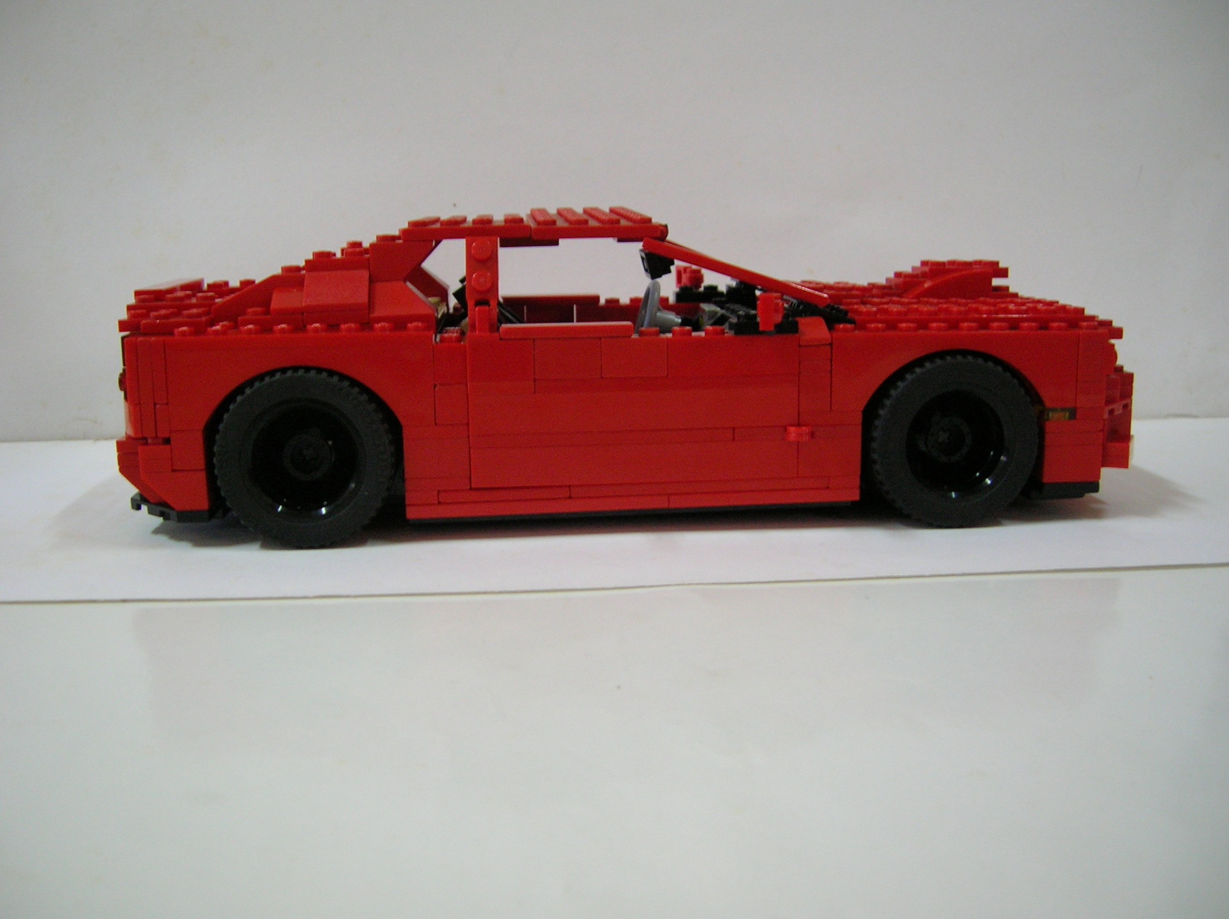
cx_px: 614
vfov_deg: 40.6
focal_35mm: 35
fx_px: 1242
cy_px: 460
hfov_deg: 52.7
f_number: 2.9
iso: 100
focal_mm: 5.8
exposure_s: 1/6.3
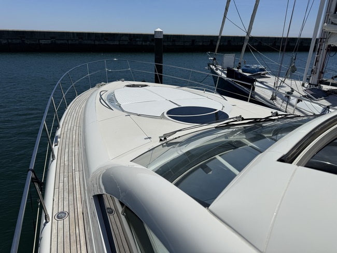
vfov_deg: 56.8
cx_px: 168
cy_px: 126
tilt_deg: -20.0
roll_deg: -0.8
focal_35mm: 24
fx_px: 234
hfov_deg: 71.6
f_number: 1.78
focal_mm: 6.76
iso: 80
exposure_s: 1/20000
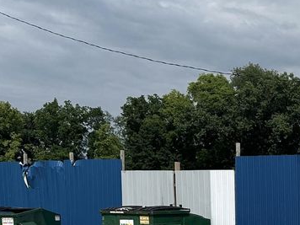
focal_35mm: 69
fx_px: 598
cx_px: 402
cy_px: 275
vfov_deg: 19.9
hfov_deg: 24.2
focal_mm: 6.86
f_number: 1.78
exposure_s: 1/9709
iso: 80
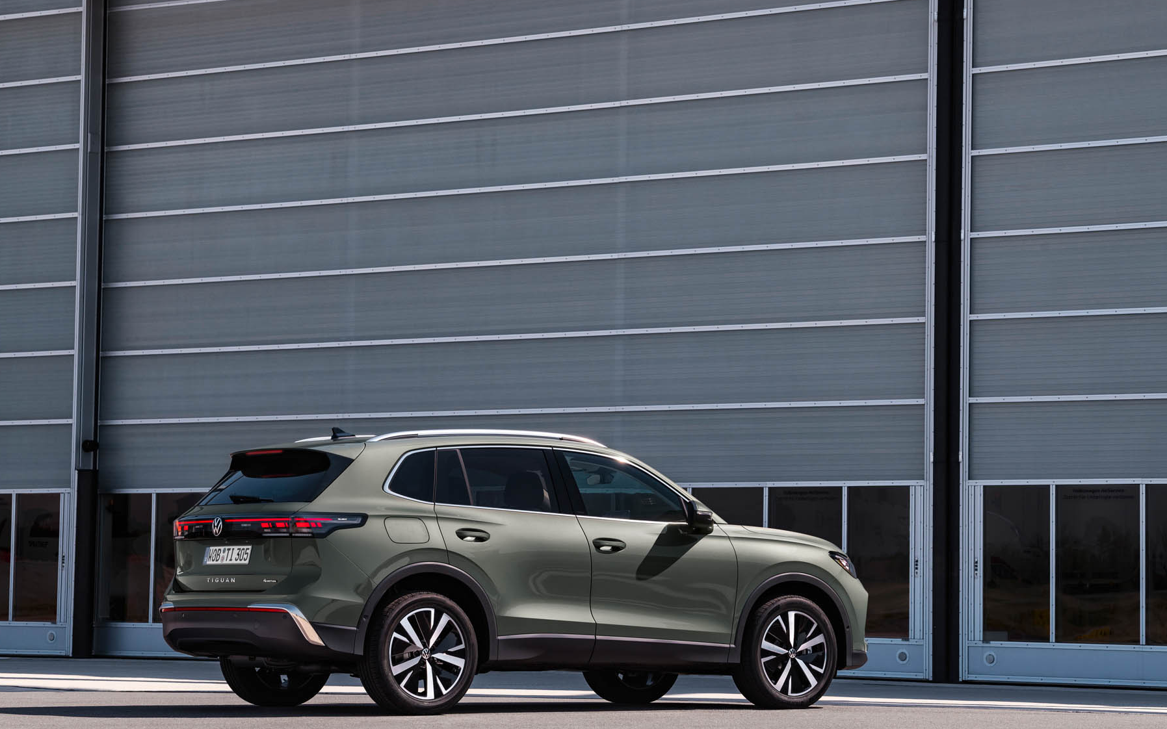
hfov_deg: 19.1
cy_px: 339
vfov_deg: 12.0
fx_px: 3467
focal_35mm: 109
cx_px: 594
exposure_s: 1/320
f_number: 10
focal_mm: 100
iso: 400
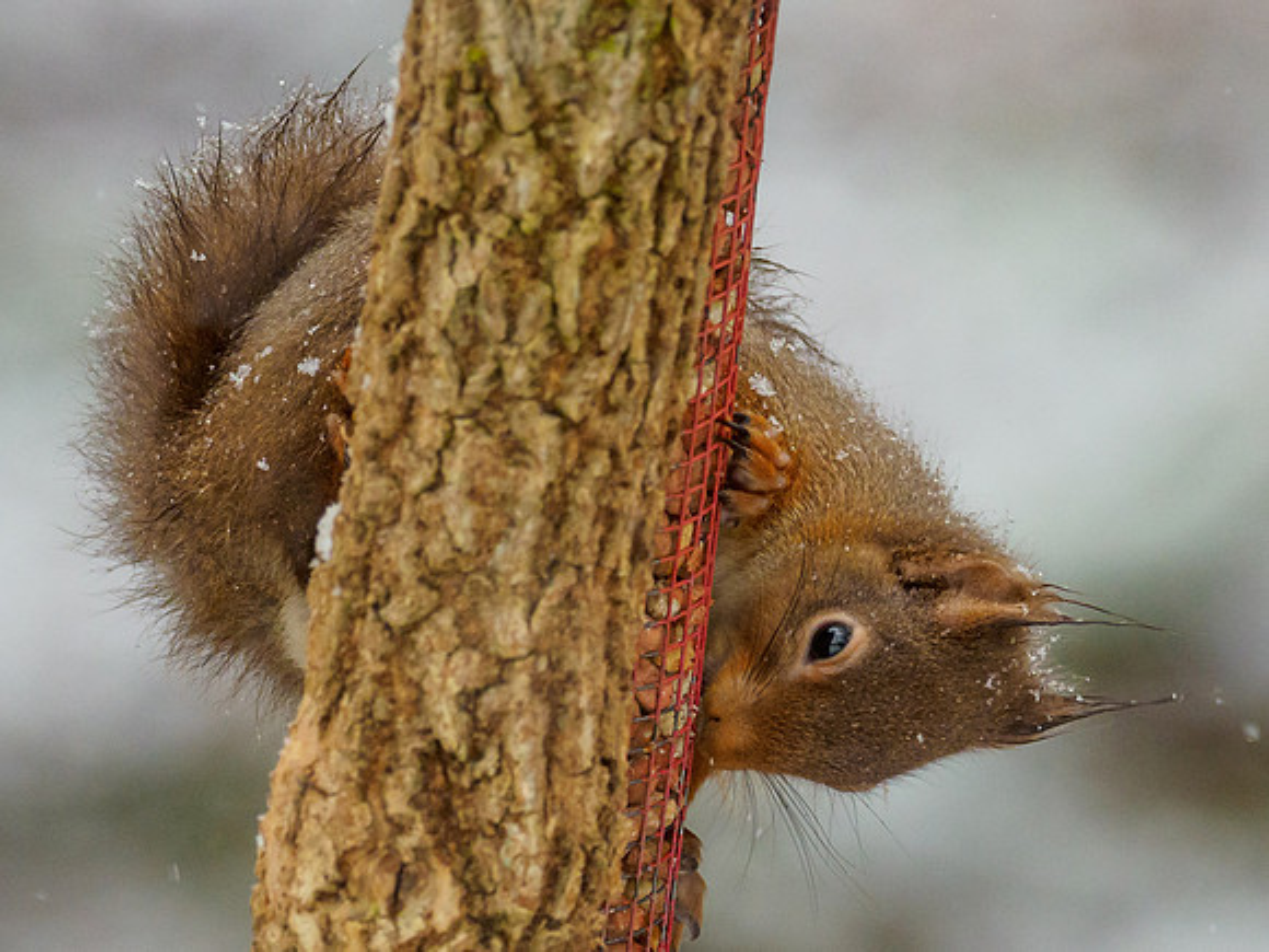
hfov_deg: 1.7
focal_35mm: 1141
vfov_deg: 1.3
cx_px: 908
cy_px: 494
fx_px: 41821
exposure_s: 1/400
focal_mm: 300
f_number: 4.5
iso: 1600
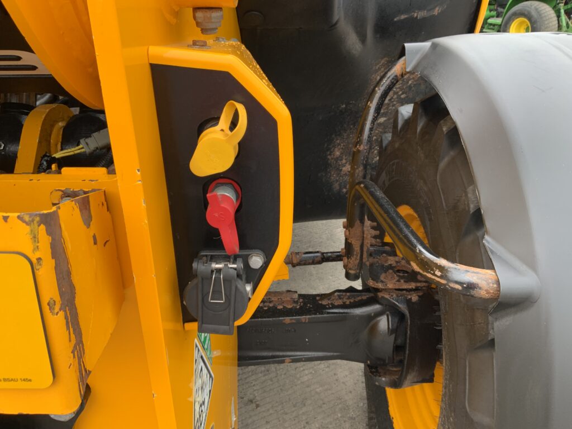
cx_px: 286
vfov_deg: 48.2
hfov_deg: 61.7
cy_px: 214
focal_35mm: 29
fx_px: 479
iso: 16
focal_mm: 3
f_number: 1.8
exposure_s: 1/129
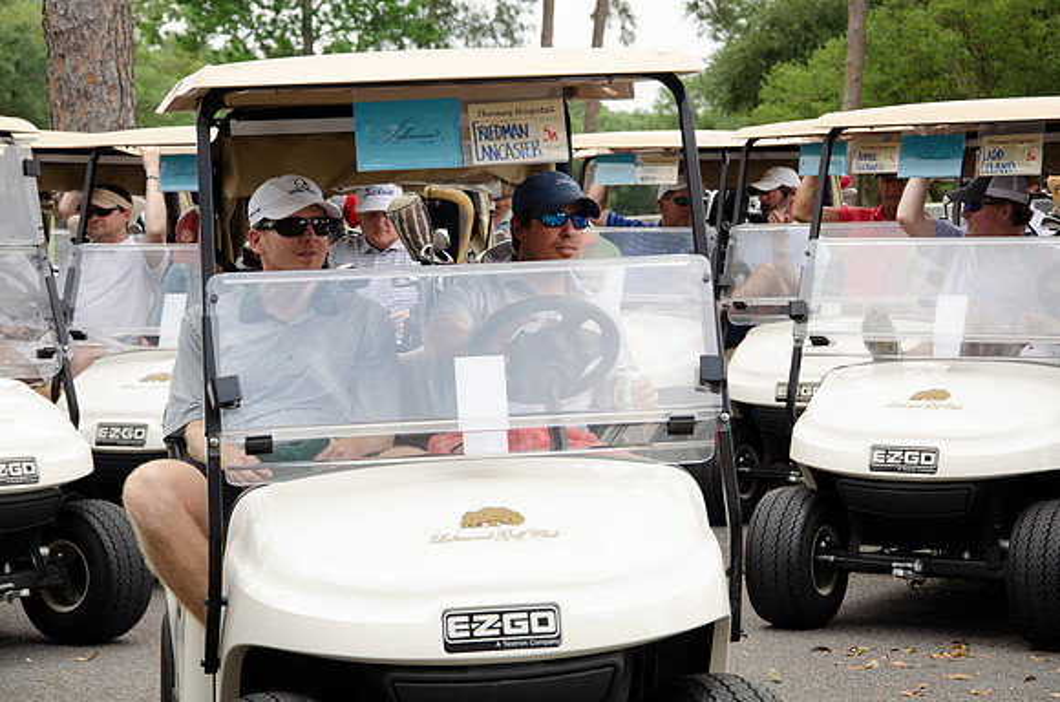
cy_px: 351
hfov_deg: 18.2
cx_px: 530
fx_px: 3305
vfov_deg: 12.1
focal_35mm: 112
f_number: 7.1
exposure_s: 1/500
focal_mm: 75
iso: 400
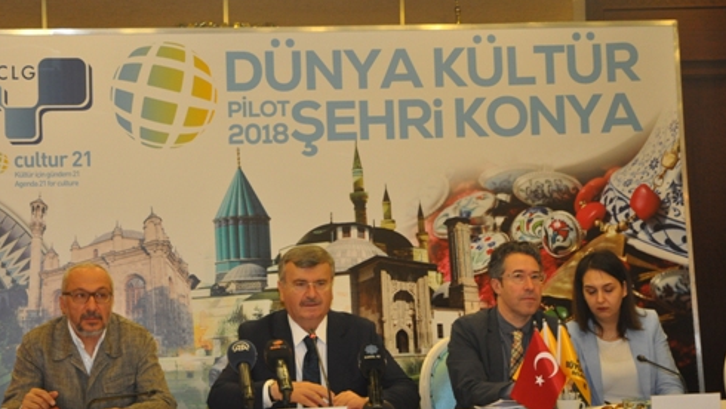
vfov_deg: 14.8
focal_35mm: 82
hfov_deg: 25.8
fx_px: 1579
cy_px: 199
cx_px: 259
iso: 800
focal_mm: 40
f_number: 4.2
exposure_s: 1/60
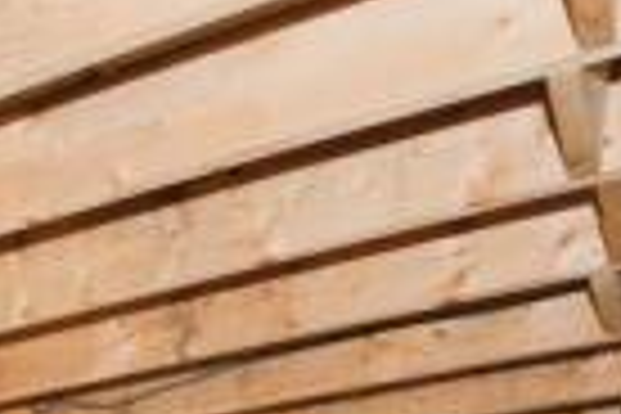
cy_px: 965
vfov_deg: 14.0
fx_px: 1225
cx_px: -263
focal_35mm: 71
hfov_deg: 23.7
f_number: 7.1
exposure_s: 1/160
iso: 800
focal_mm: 10
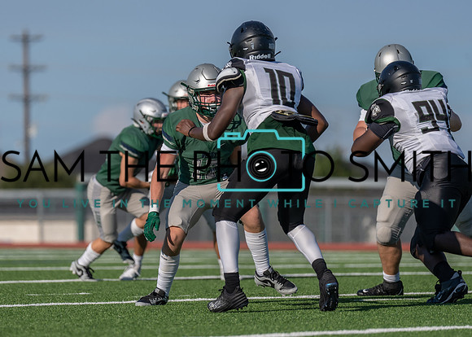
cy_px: 169
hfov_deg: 6.6
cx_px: 170
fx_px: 4066
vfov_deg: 4.7
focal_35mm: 303
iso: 100
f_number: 2.8
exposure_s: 1/3200
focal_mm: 200
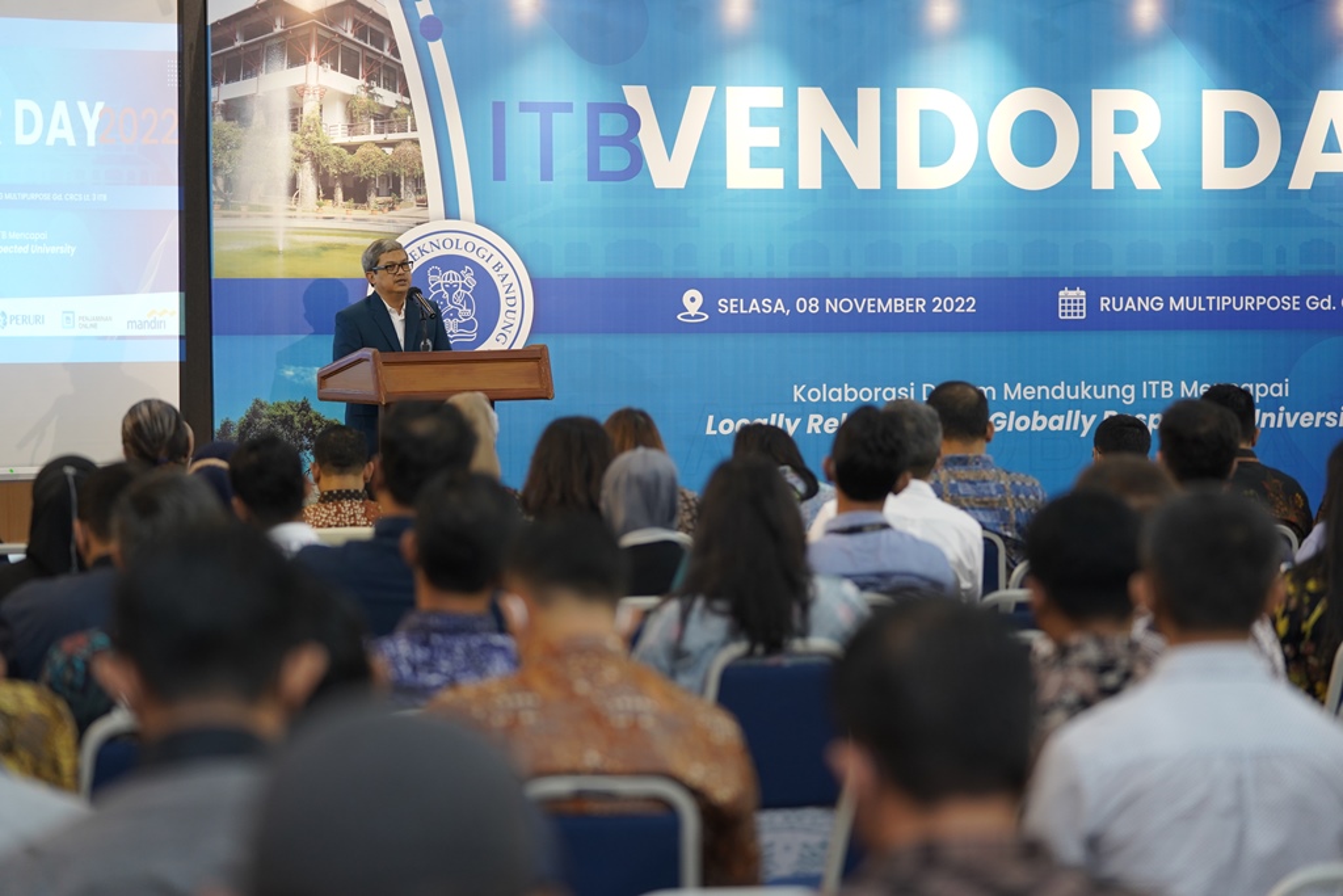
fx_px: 3917
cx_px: 672
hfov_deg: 19.5
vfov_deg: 13.0
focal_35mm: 105
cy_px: 448
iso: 1250
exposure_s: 1/100
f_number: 2.8
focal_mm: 105
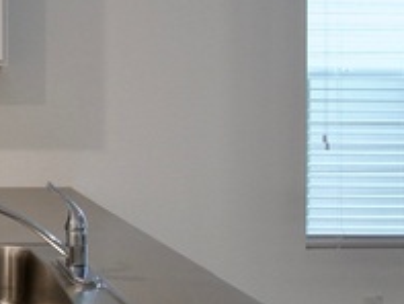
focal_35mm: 78
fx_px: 911
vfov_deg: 18.9
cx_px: -106
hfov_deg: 22.6
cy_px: 111
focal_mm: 12
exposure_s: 1/60
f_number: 3.5
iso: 500
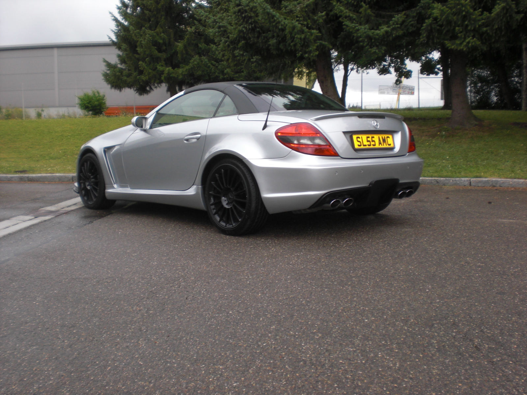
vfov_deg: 37.7
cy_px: 198
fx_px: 579
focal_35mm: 38
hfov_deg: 49.0
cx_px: 264
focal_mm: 6.3
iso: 64
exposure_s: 1/160
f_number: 3.1
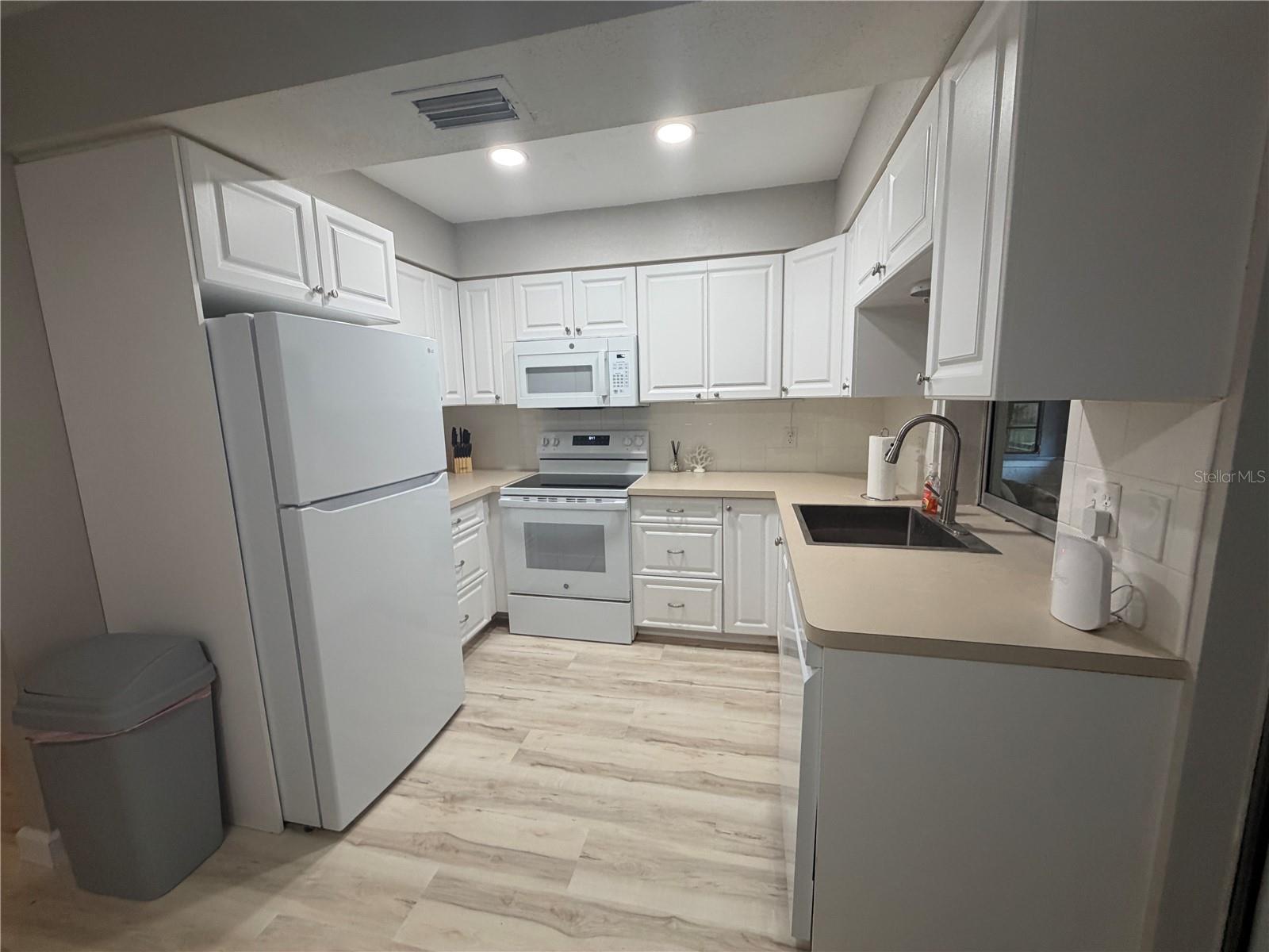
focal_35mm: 14
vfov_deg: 85.7
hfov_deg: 102.1
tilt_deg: -7.5
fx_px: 513
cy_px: 476
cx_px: 634
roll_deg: +2.2
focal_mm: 2.22
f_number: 2.2
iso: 200
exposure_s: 1/120
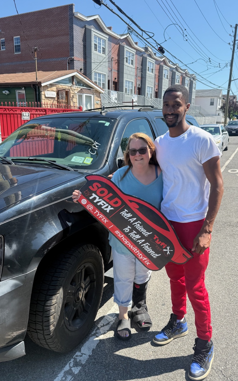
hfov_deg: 47.6
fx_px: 270
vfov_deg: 70.4
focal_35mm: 26
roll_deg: -0.8
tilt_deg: -13.9
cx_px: 125
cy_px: 187
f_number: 1.78
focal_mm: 6.76
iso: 80
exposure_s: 1/2370
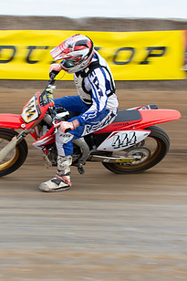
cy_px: 117
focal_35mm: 99
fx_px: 772
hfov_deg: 13.7
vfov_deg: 20.6
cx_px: 29
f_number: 8
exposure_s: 1/100
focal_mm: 35
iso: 320
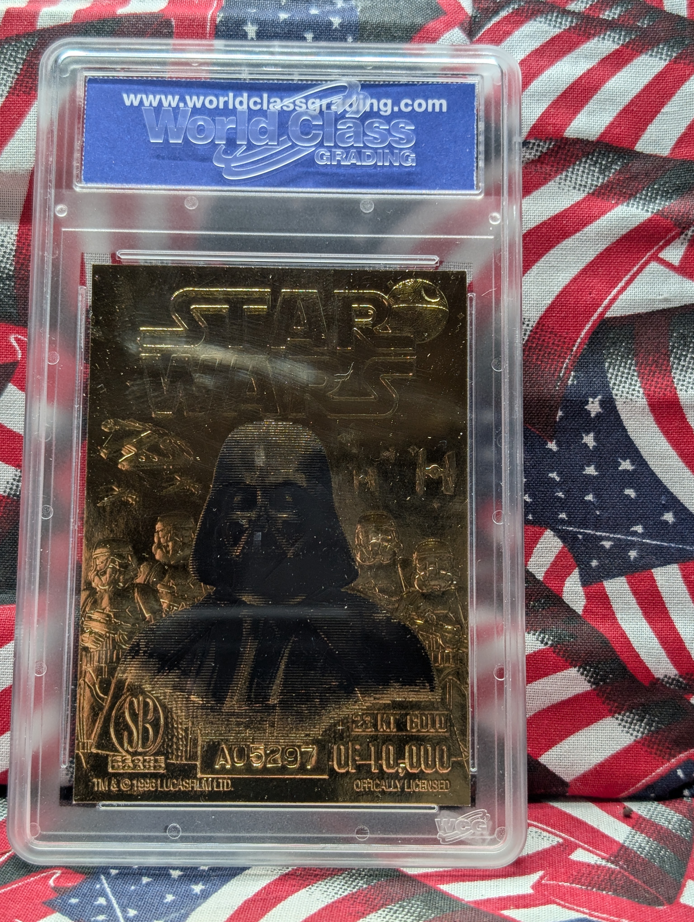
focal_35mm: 49
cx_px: 347
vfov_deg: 38.9
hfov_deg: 29.7
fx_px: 1307
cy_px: 461
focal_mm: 6.9
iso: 30
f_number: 1.68
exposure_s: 1/42.5
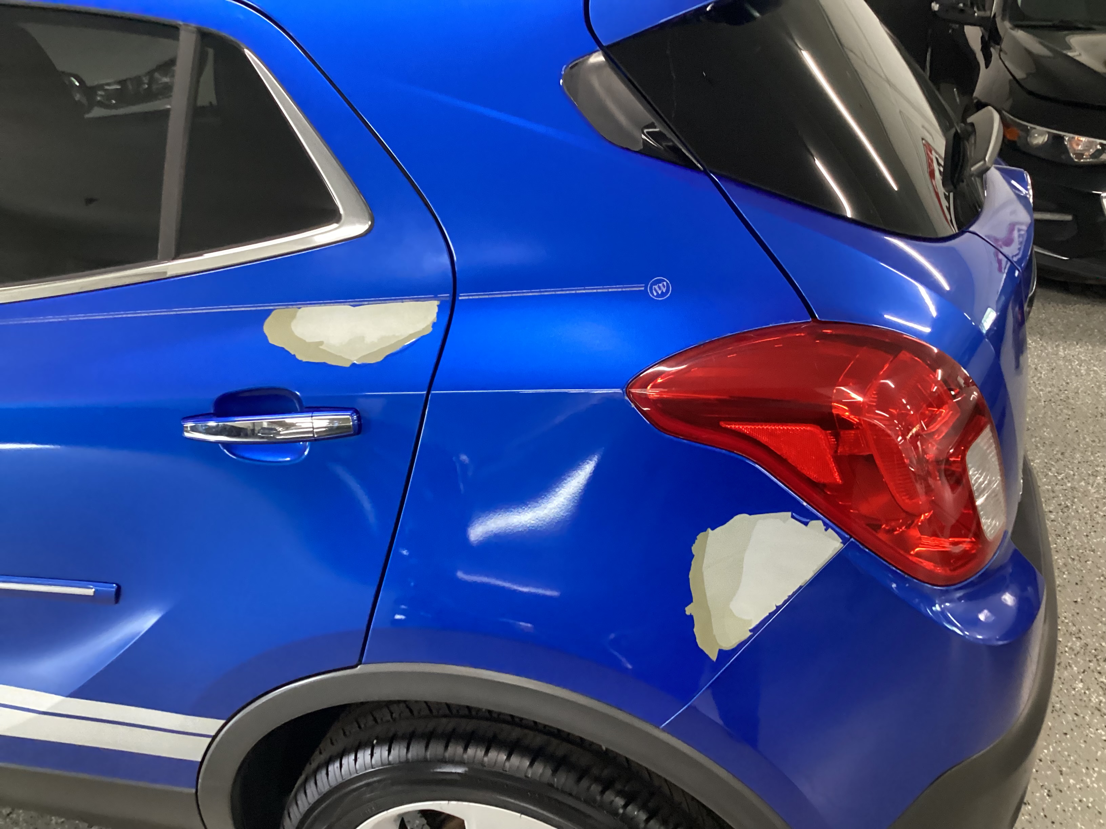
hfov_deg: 58.4
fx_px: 990
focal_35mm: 31
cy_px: 414
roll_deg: +3.1
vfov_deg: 45.4
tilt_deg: -27.4
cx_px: 553
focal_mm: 3.3
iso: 320
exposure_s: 1/40
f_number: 2.4
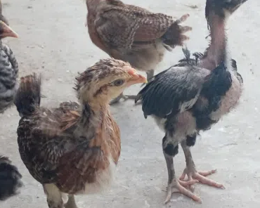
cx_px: 162
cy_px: 77
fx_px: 623
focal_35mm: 81
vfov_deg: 18.9
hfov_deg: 23.5
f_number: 1.8
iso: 145
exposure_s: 1/33.3
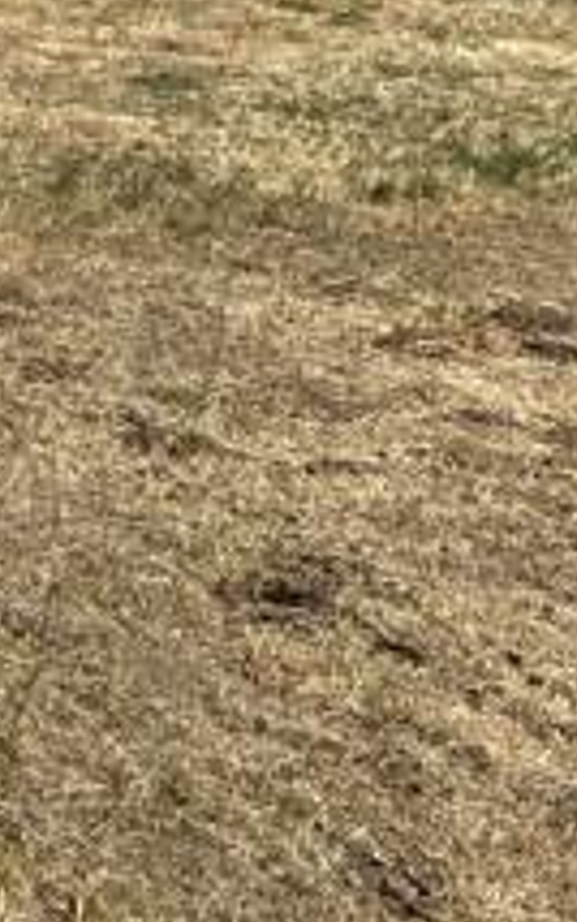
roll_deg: +0.3
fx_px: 2588
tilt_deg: -12.1
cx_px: -581
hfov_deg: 11.5
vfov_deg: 19.3
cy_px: -125
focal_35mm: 103
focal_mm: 5.1
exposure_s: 1/4310
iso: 50
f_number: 1.6
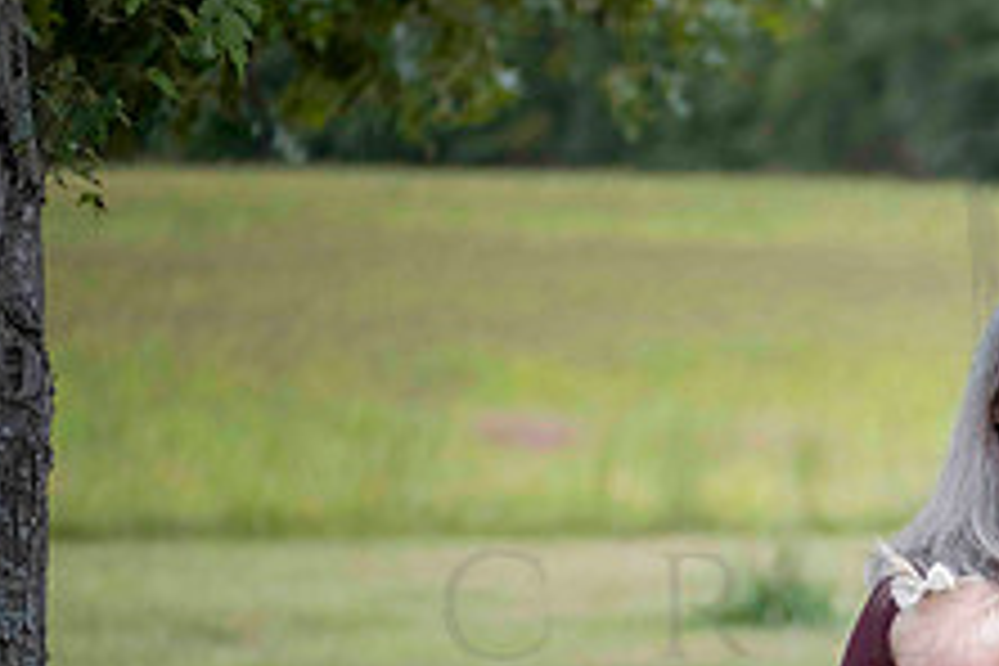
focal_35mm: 209
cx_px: 1269
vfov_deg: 6.5
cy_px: 826
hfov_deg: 9.7
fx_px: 5799
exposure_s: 1/640
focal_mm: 80
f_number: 3.2
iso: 400
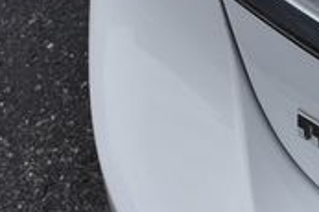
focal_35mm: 100
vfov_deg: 13.5
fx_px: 885
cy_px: 18
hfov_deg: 19.3
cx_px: 374
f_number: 9
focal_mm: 18
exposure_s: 1/320
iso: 100
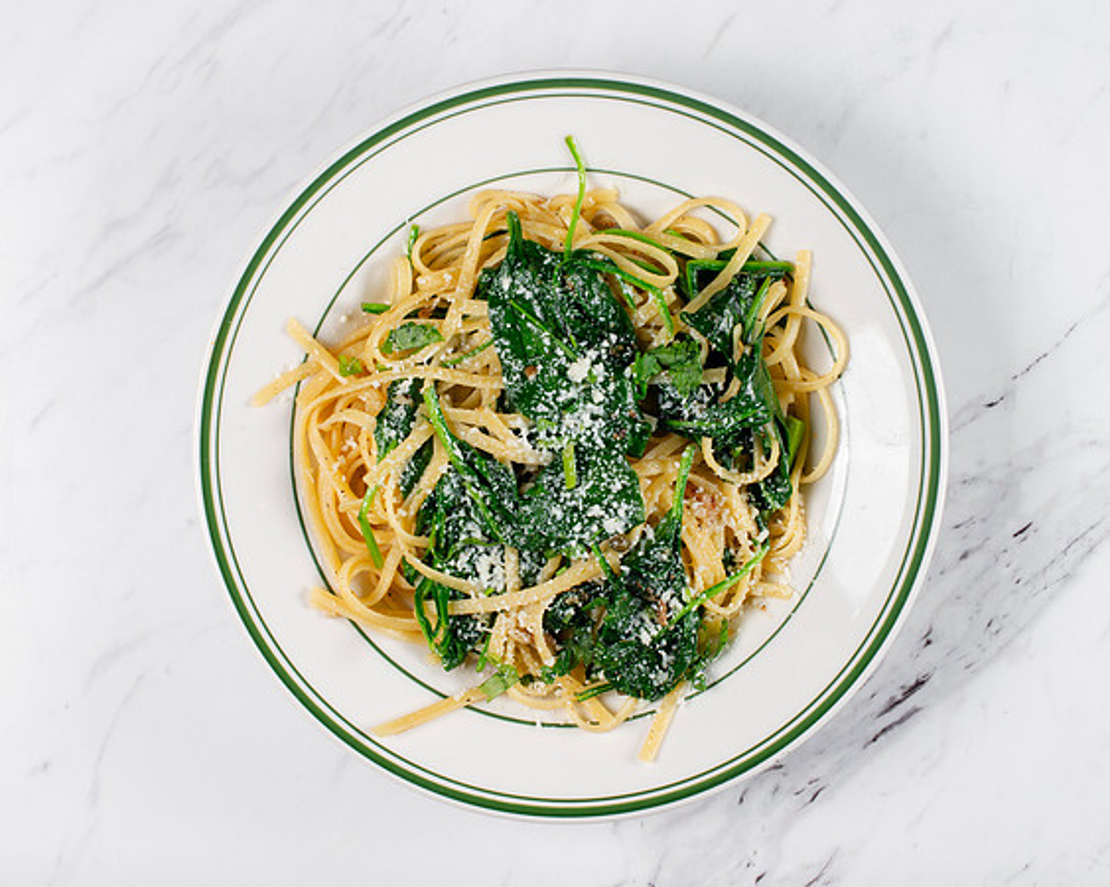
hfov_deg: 27.5
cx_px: 555
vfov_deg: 22.1
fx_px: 2270
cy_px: 440
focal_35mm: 69
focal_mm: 50
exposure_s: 1/250
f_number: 11
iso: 200
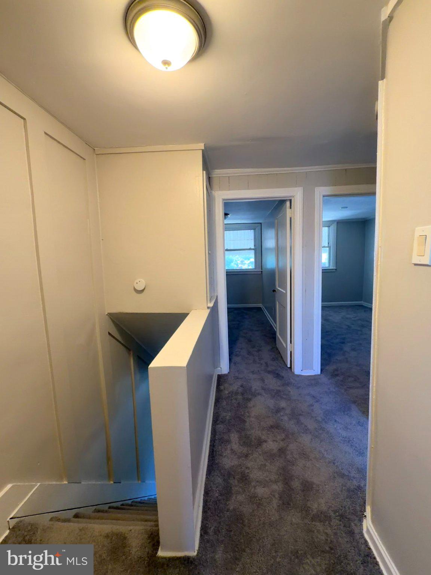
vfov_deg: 102.1
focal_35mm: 14
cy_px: 288
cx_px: 216
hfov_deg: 85.7
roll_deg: +1.8
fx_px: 232
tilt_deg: -4.7
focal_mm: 2.22
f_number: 2.2
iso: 64
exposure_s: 1/121
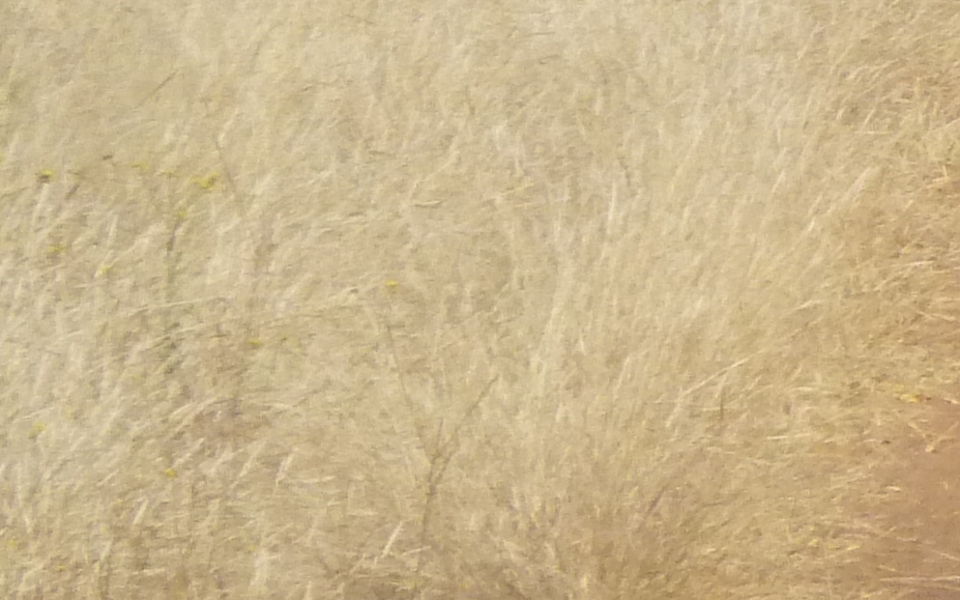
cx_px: 2117
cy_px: -171
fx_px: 56084
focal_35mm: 2144
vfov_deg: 0.6
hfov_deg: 1.0
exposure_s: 1/500
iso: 160
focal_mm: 77.4
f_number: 6.2
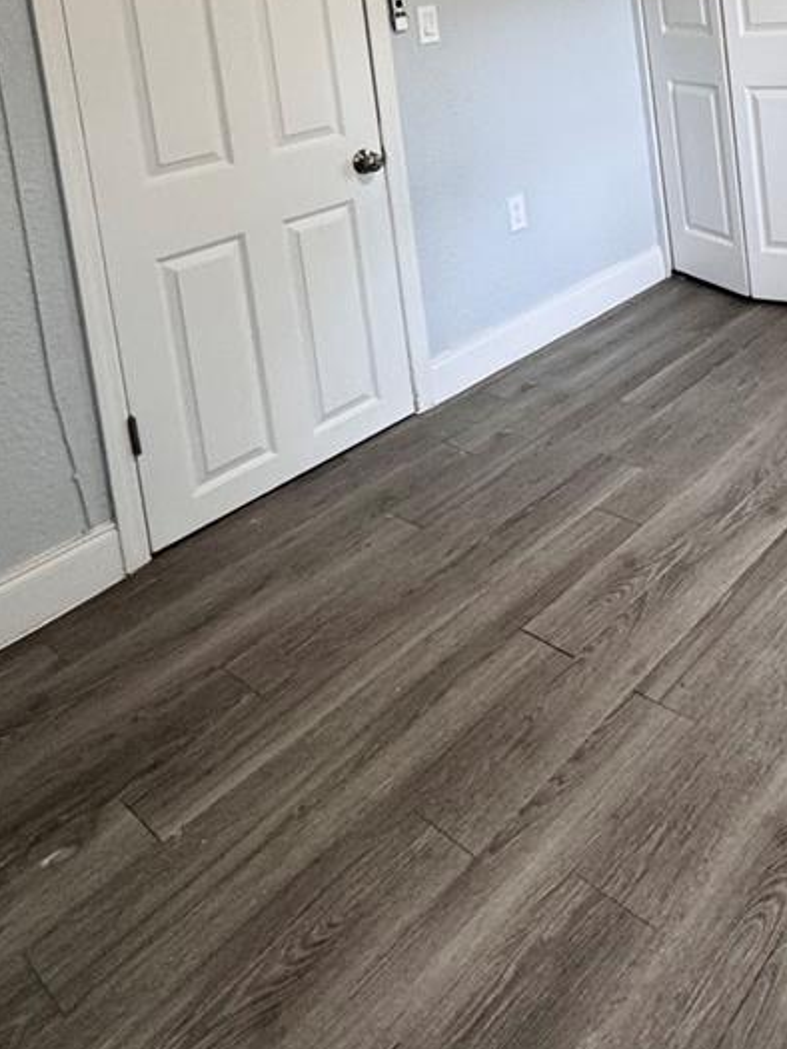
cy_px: 54
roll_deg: +6.1
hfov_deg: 40.9
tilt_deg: -8.4
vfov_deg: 48.9
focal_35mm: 32
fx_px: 970
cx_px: 701
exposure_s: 1/99
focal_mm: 2.22
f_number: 2.2
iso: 200
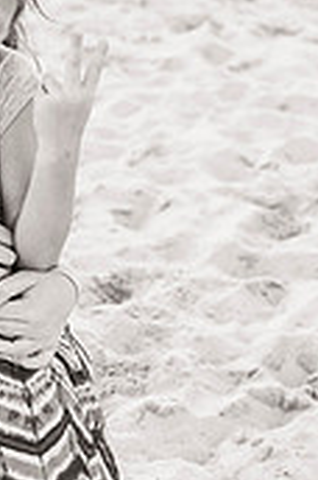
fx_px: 1743
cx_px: -57
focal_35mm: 131
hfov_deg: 10.3
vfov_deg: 15.7
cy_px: 262
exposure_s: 1/500
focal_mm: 50
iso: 640
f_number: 4
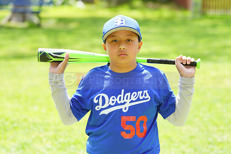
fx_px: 1283
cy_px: 77
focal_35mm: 200
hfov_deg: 10.3
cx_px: 116
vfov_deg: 6.9
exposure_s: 1/200
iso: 200
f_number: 6.3
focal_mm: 200
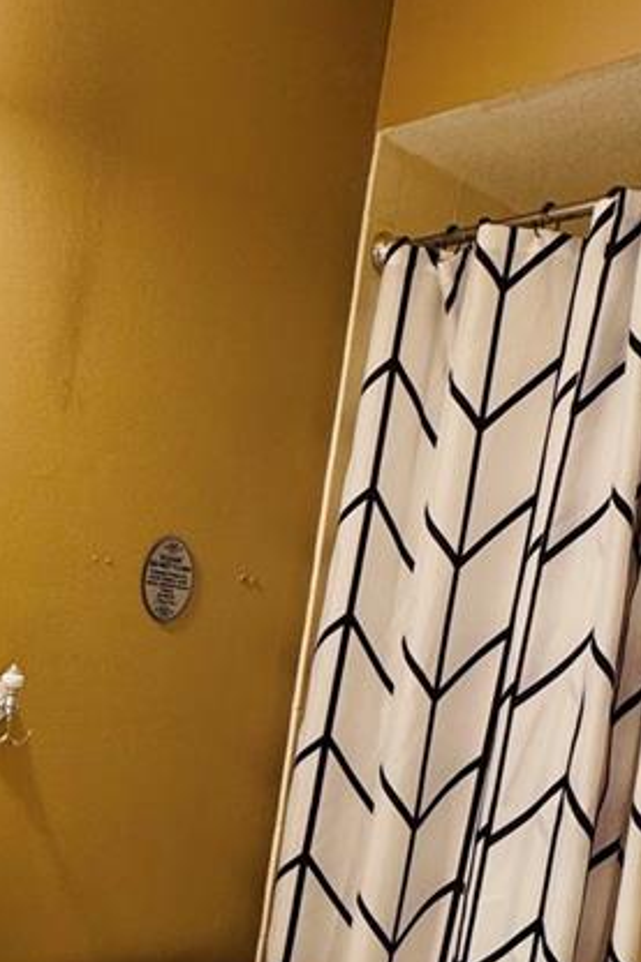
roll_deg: -6.7
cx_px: 69
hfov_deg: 30.5
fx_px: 1123
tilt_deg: -7.6
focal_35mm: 42
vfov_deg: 44.5
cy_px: 747
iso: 250
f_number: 2.2
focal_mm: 2.22
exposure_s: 1/120
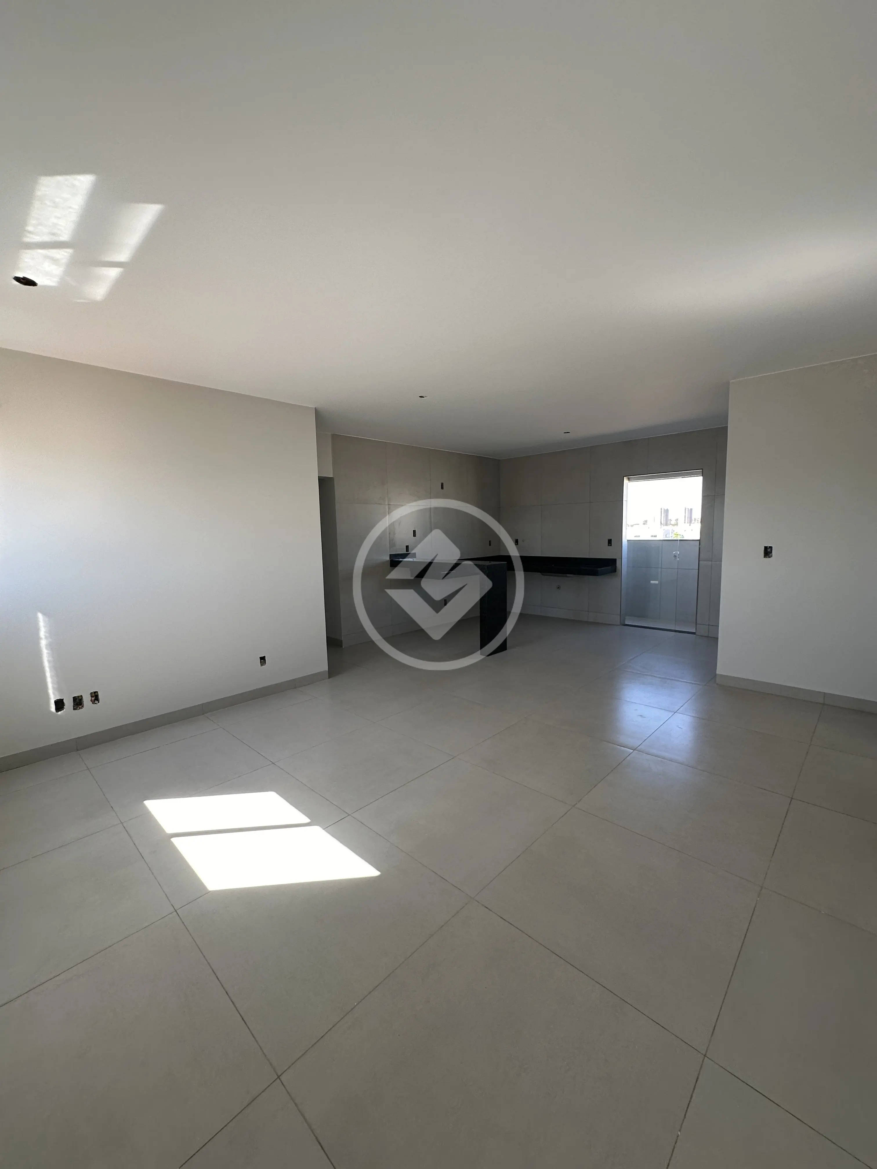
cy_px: 584
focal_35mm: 14
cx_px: 438
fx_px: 473
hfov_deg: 85.7
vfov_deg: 102.1
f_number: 2.2
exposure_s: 1/99
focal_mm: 2.22
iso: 64
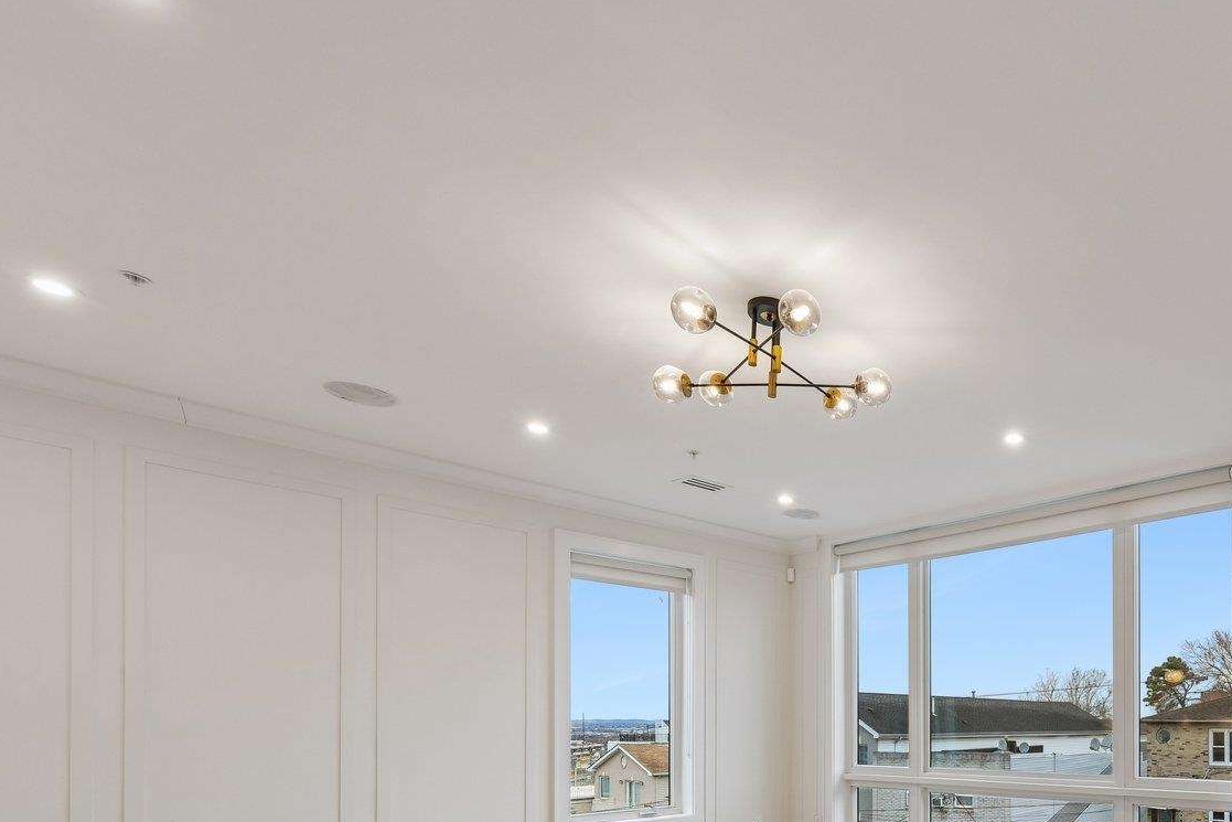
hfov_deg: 70.2
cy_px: 707
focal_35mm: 22
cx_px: 999
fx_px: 753
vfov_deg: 51.9
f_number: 8
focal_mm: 8
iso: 160
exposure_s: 1/15
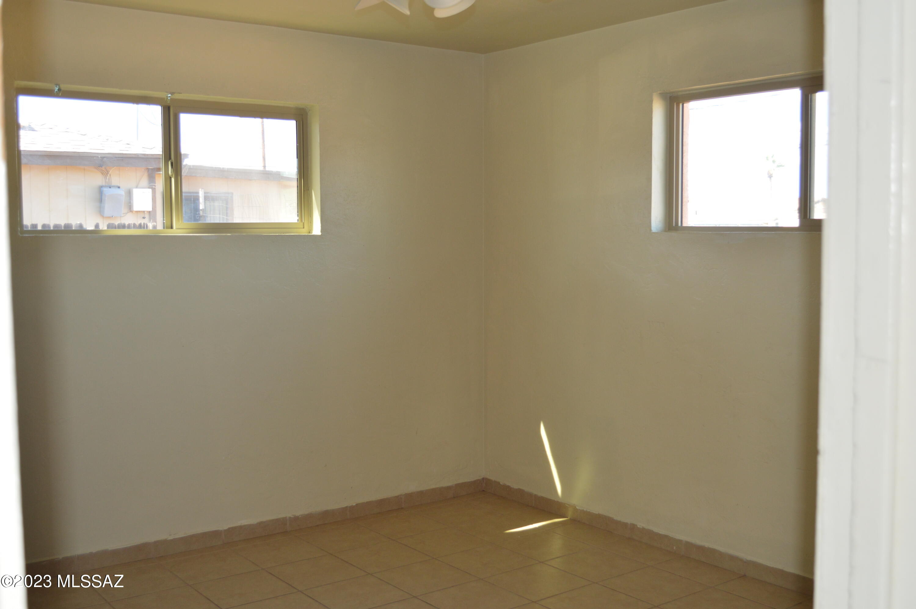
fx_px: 991
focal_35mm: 39
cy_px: 304
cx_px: 458
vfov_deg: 34.1
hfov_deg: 49.6
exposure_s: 1/125
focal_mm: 26
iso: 400
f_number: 4.2
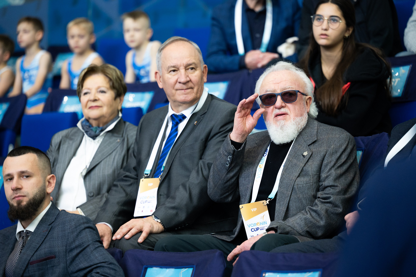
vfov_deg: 11.0
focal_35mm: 125
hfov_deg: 16.4
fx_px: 1443
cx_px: 208
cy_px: 138
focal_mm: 125
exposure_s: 1/640
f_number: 2.8
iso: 2000
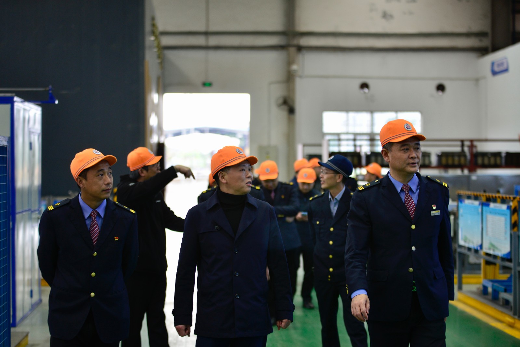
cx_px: 260
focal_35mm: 86
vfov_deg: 15.9
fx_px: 1242
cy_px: 174
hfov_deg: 23.6
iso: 450
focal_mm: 86
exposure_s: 1/125
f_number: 2.8
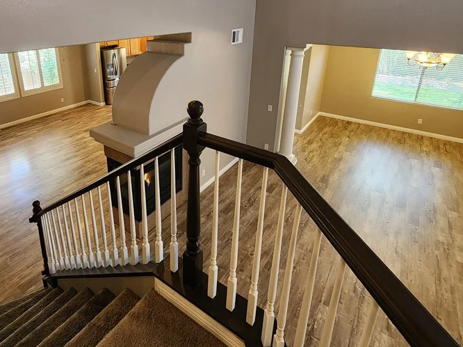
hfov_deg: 80.3
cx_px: 174
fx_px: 267
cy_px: 103
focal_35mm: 20
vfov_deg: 63.4
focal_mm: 2.2
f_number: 2.2
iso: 320
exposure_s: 1/40
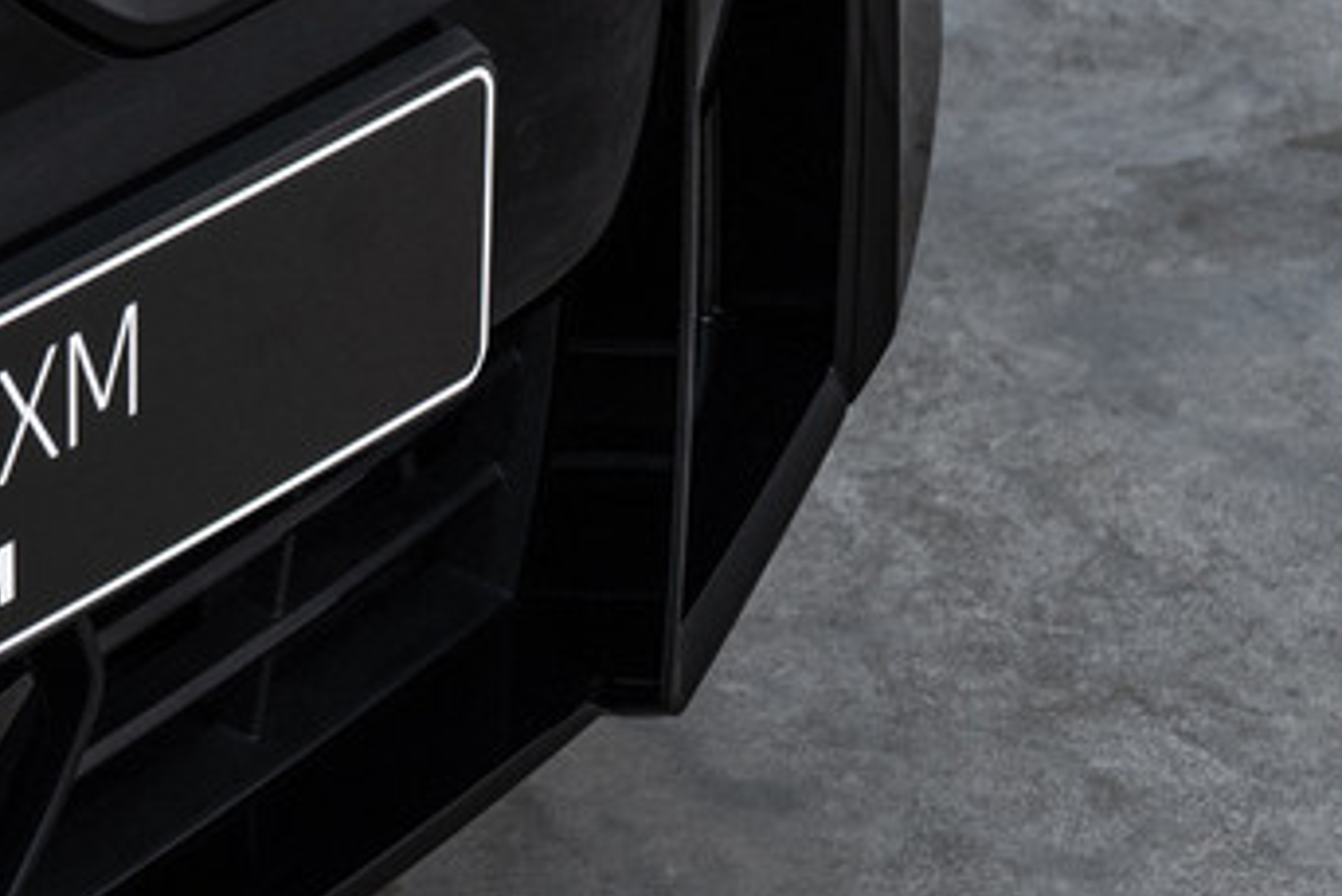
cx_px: -293
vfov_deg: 8.1
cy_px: -70
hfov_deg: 11.9
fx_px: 6265
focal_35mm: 168
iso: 800
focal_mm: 48
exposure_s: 1/800
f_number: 5.6
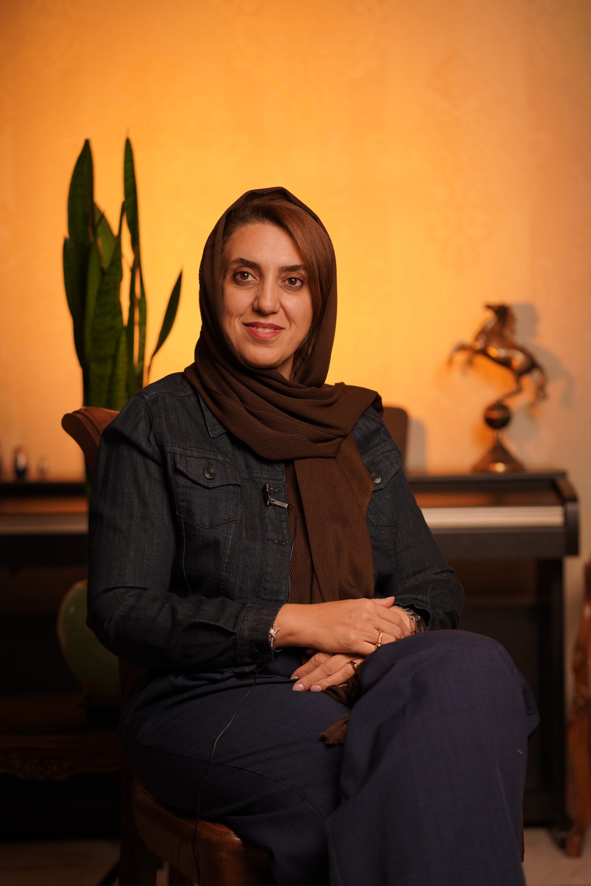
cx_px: 296
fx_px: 2092
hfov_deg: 16.1
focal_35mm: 85
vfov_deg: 23.9
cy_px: 443
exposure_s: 1/80
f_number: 2.8
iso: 250
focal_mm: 85
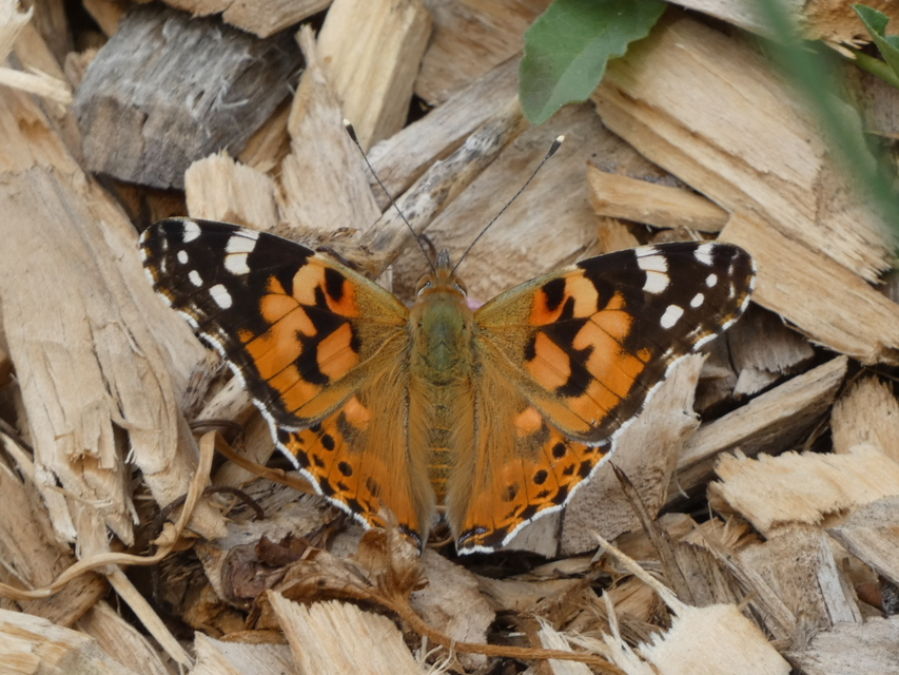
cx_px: 450
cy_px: 338
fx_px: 16676
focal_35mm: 642
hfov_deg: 3.1
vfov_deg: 2.3
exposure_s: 1/100
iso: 80
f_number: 5.6
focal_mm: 115
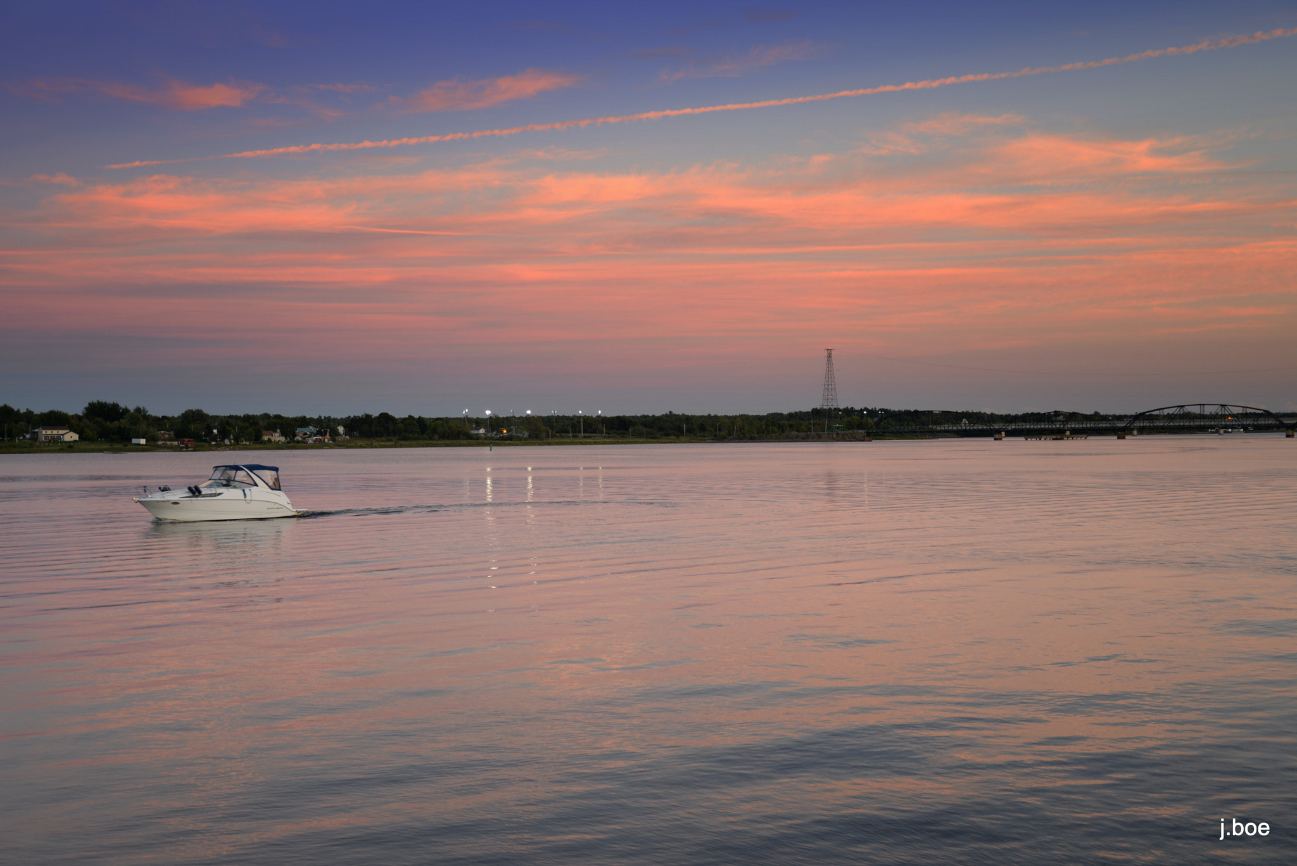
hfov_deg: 46.4
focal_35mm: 42
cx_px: 648
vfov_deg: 31.9
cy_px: 433
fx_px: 1514
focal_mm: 42
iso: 280
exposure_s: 1/50
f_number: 4.5
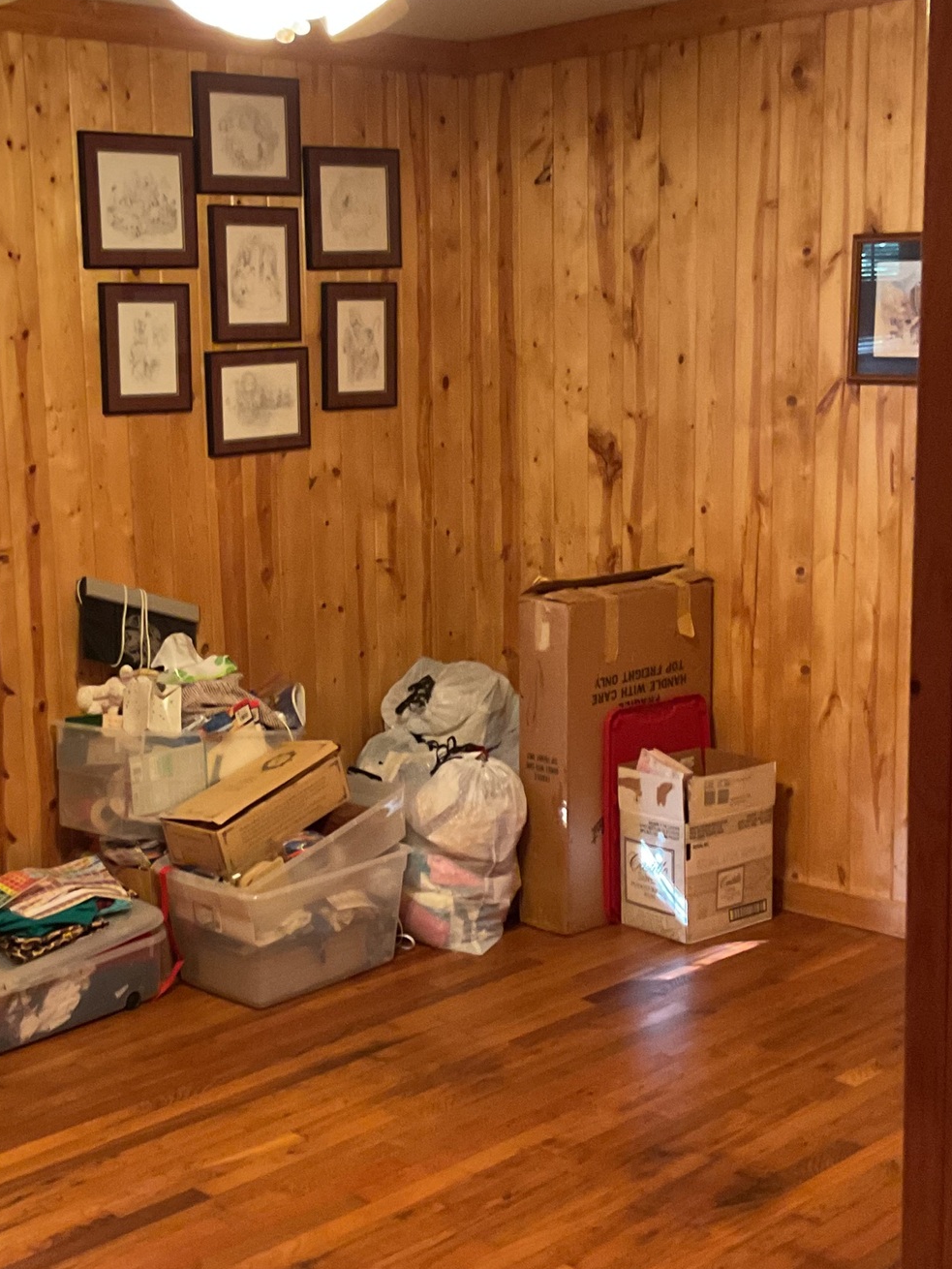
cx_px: 319
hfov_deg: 28.4
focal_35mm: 51
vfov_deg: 37.5
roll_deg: +1.6
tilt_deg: -9.8
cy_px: 658
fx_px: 1870
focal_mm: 3
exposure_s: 1/40
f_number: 1.8
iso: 250
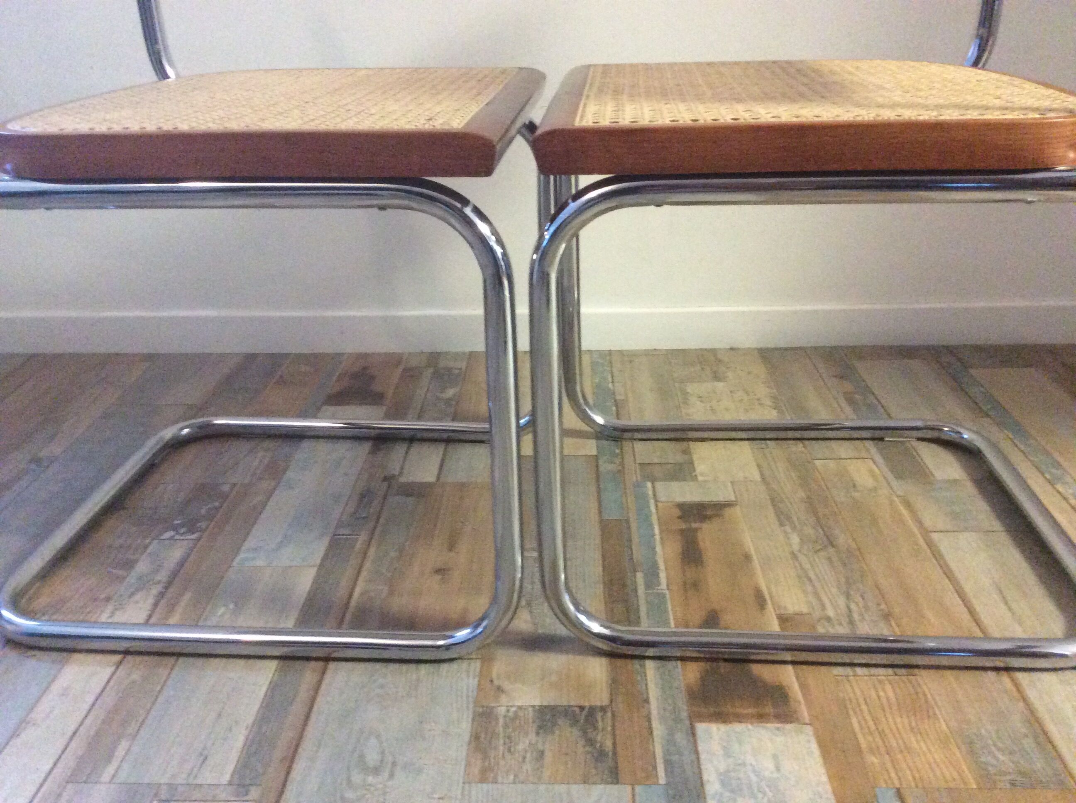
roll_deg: +1.8
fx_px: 993
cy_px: 402
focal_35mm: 32
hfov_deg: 56.9
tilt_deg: -24.4
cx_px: 538
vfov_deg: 44.1
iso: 400
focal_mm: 3.3
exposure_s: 1/17
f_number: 2.4
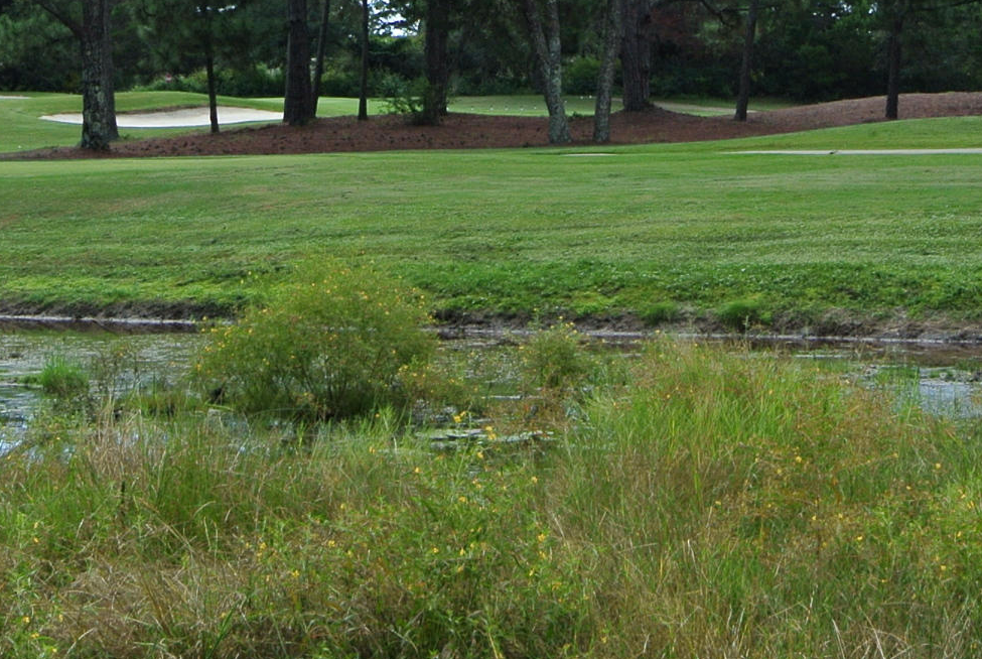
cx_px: 415
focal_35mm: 104
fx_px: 2842
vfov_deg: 13.0
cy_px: -56
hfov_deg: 19.6
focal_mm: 13
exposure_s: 1/320
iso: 100
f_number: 5.6
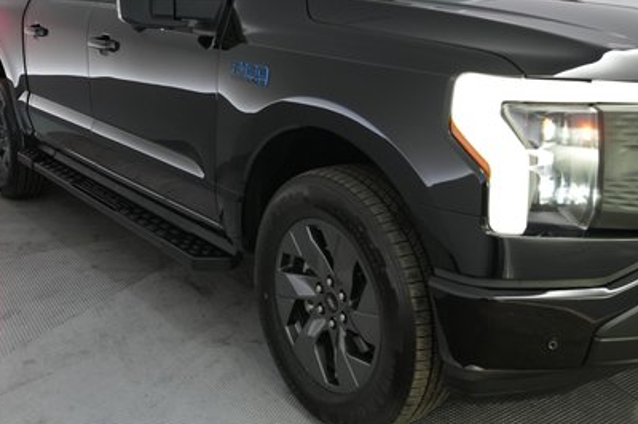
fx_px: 708
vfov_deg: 32.9
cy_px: 121
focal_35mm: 40
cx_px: 399
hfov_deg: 48.0
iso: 1600
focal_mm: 25
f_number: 3.5
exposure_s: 1/160
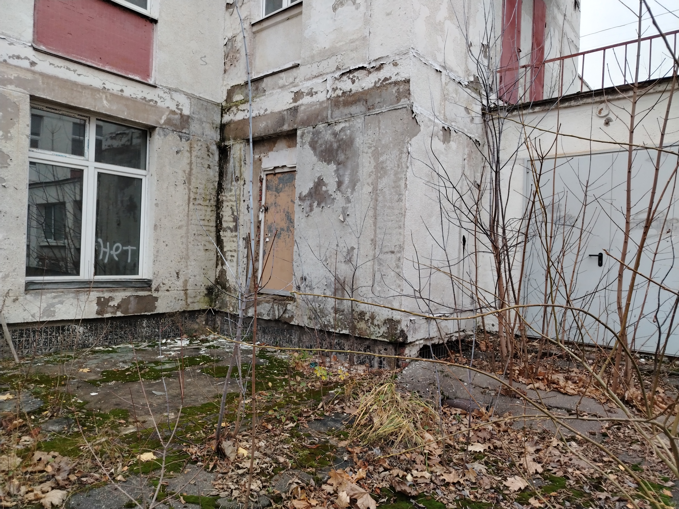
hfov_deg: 71.6
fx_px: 471
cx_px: 340
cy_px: 254
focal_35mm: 24
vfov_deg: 56.8
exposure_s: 1/100
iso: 534
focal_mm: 5.25
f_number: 1.75
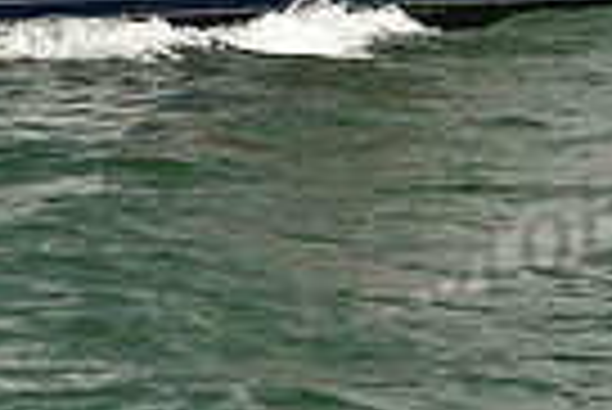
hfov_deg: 6.9
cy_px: -408
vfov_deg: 4.6
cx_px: 58
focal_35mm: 298
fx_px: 5071
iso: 250
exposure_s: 1/800
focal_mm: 70
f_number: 5
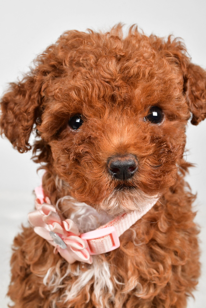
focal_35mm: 42
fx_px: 360
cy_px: 154
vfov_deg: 46.4
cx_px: 103
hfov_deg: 31.9
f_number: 11
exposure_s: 1/640
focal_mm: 28
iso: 4000
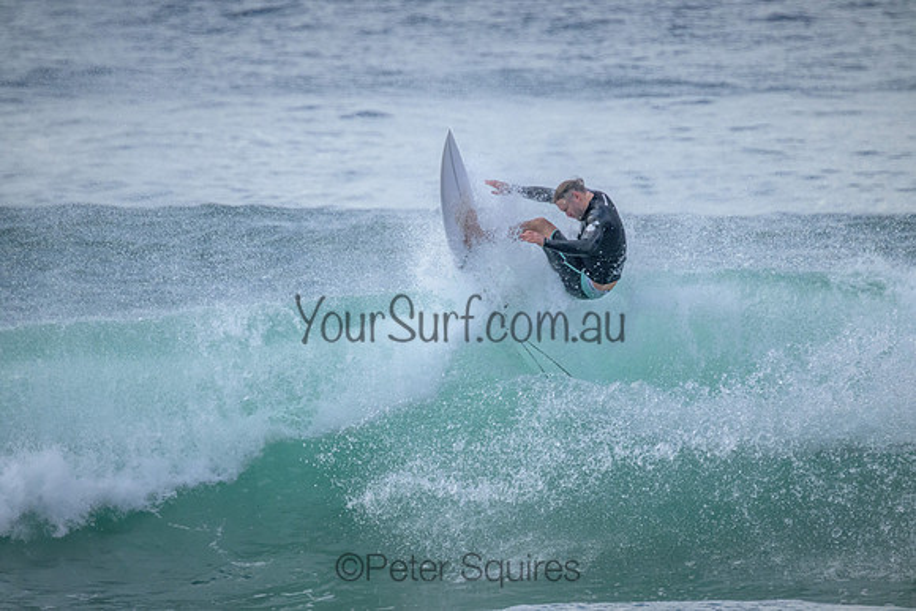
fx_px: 20359
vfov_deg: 1.7
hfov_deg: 2.6
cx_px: 458
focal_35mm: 800
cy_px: 306
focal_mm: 800
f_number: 11
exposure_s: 1/1000
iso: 5000
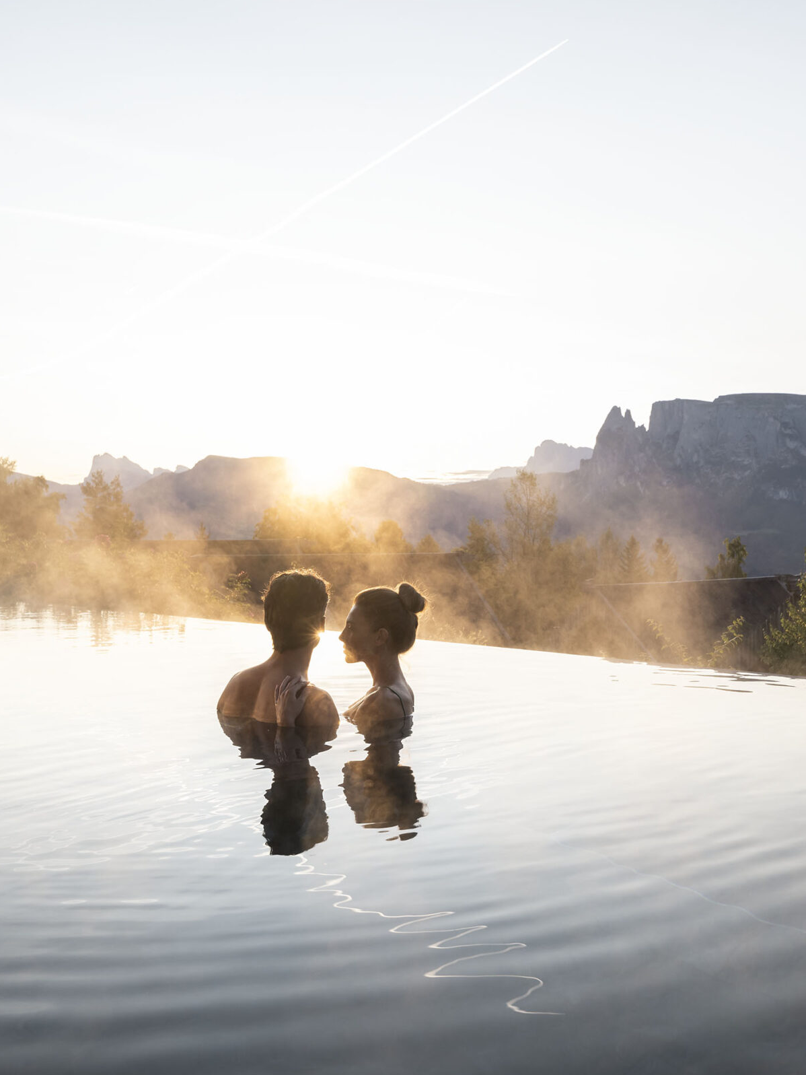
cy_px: 527
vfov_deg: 50.1
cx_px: 585
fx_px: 1149
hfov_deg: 37.9
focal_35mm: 37
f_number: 6.3
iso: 320
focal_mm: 24
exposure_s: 1/320
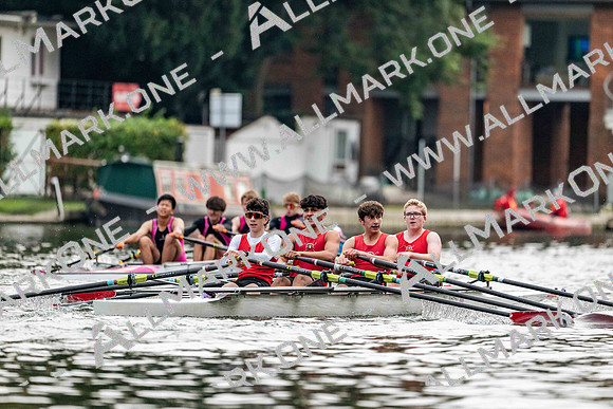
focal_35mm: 400
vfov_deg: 3.4
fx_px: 6812
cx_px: 306
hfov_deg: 5.2
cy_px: 204
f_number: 4.5
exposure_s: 1/2500
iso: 4000
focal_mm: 400
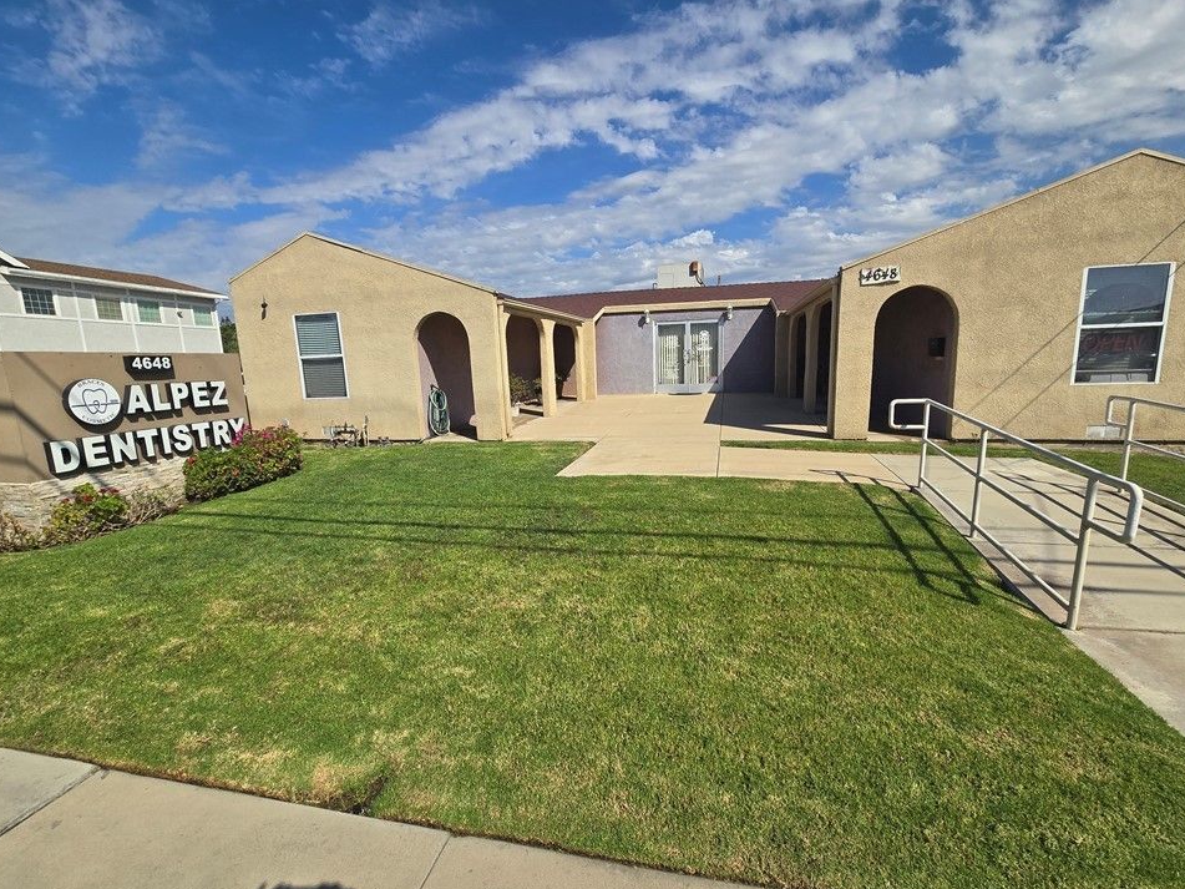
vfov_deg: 85.6
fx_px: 479
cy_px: 458
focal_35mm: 14
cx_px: 602
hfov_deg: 102.1
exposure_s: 1/3628
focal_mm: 2.2
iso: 50
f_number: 2.2
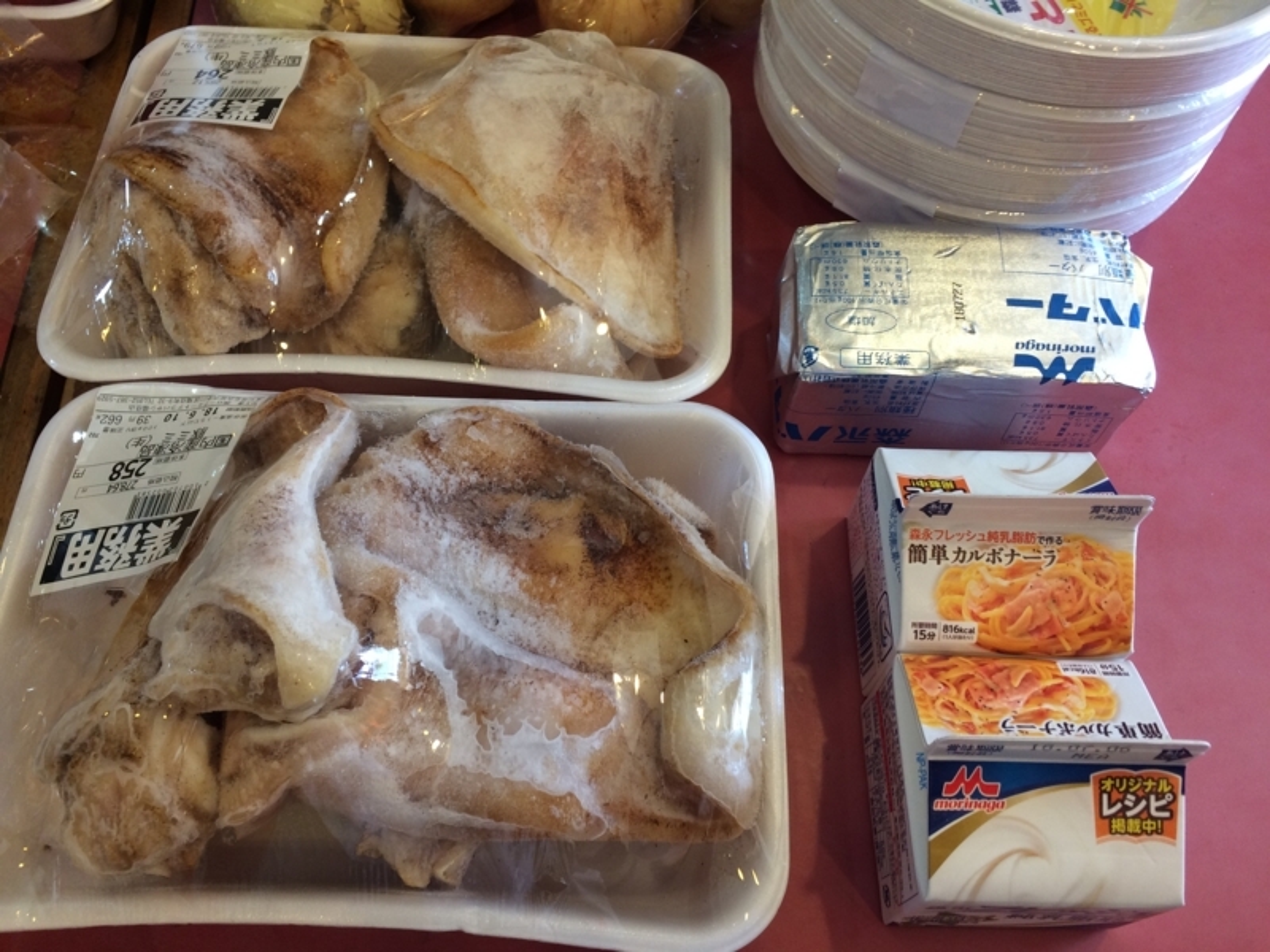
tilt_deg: -63.3
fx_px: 1064
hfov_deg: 61.7
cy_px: 476
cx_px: 635
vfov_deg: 48.2
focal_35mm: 29
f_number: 2.2
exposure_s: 1/30
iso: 64
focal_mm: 4.15
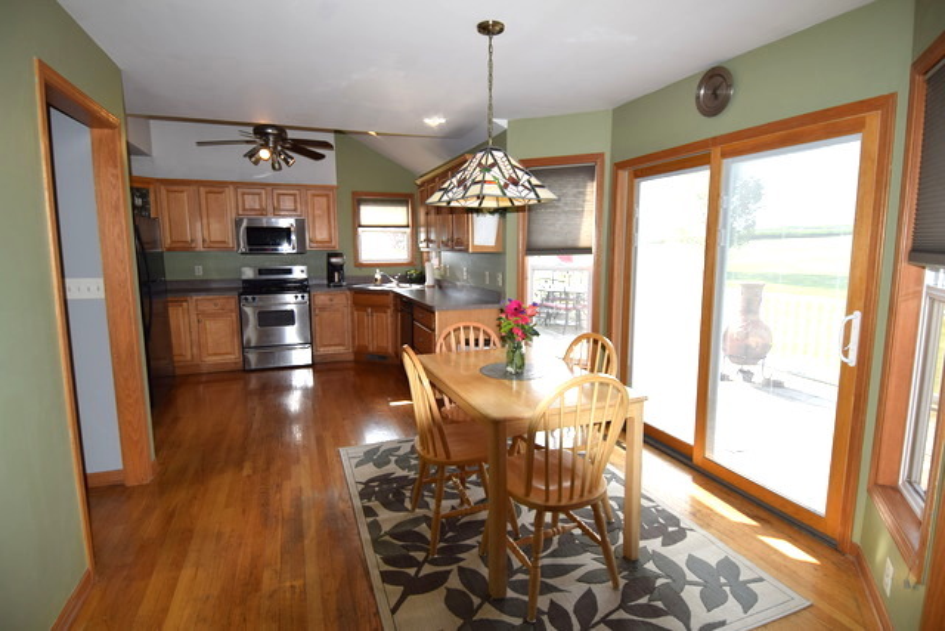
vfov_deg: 67.4
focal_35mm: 18
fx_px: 473
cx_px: 472
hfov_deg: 90.0
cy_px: 316
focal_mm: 12
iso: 200
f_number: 5
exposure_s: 1/200
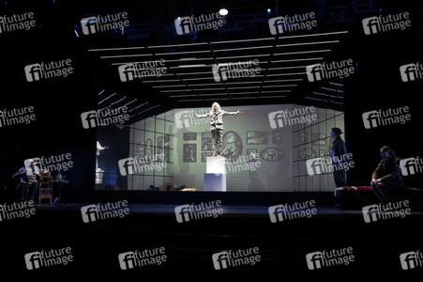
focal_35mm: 32
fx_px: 376
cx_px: 212
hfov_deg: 58.8
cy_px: 141
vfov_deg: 41.1
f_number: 5.6
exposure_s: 1/160
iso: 1000
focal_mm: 32
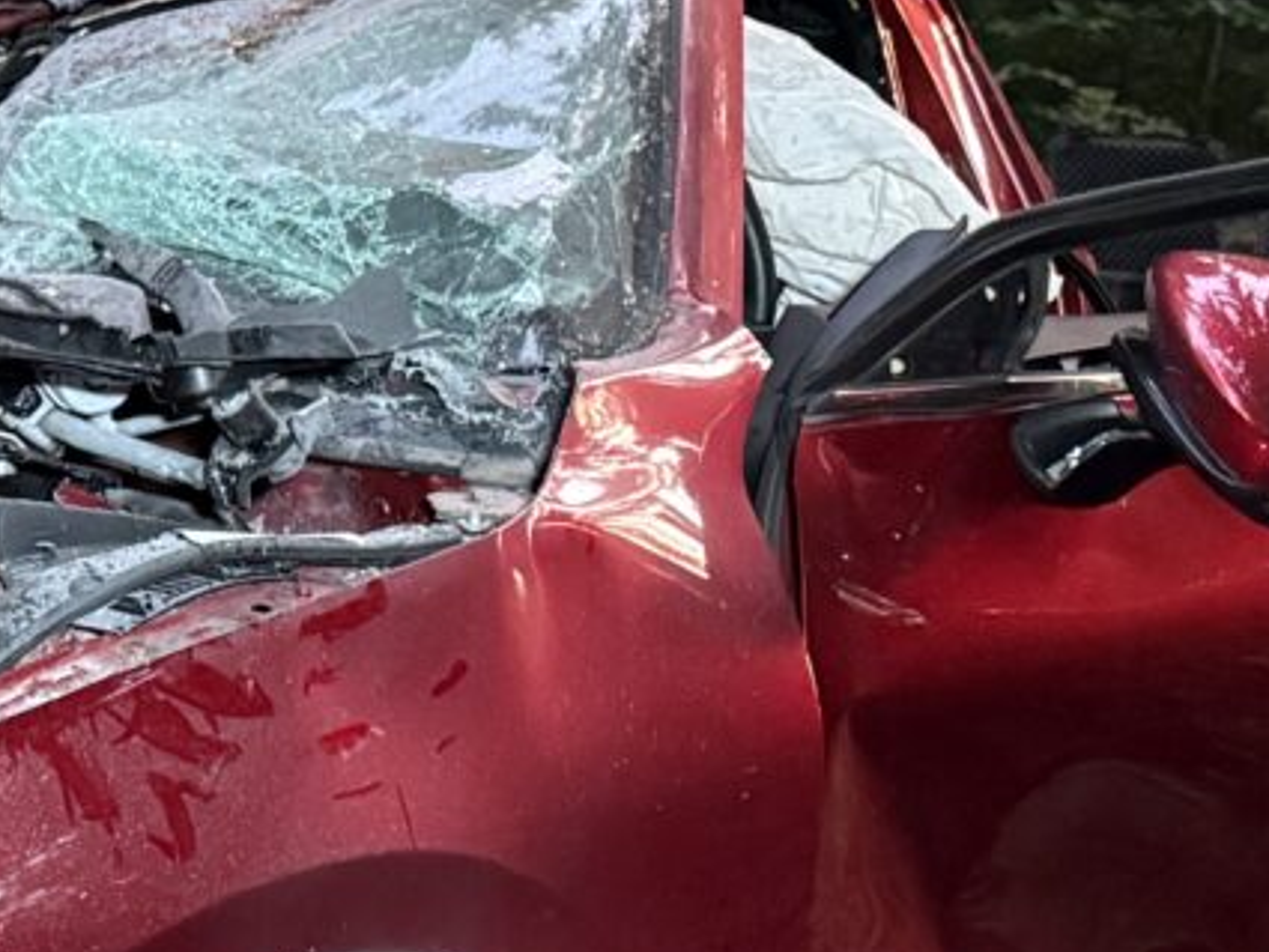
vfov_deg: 13.1
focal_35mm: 113
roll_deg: -3.1
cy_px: 510
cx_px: -561
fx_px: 4144
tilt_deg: -7.6
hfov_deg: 16.1
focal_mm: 6.76
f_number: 1.78
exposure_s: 1/40
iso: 1000
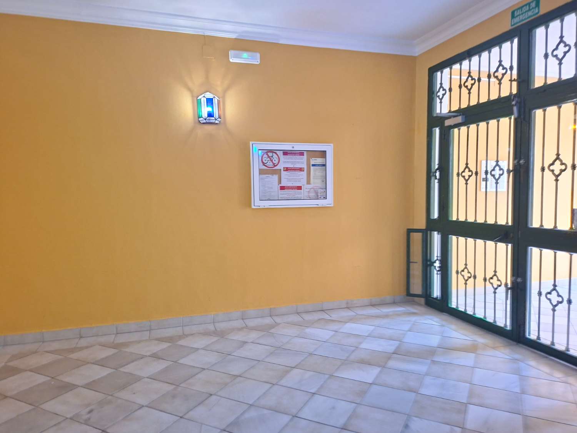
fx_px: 383
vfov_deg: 58.9
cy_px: 216
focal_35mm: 23
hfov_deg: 73.9
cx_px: 288
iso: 500
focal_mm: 5.54
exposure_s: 1/25
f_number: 1.8
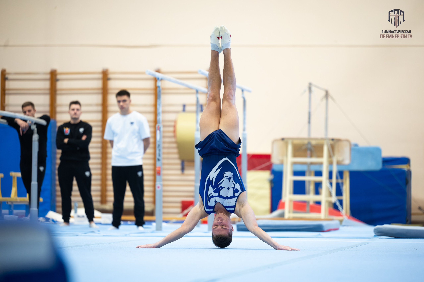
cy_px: 141
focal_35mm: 145
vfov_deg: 9.4
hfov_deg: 14.2
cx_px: 212
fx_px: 1707
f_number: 2.8
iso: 2000
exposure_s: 1/1000
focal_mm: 145
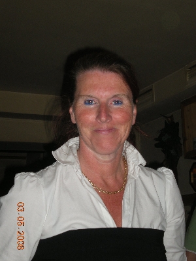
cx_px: 98
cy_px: 130
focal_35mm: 74
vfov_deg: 26.3
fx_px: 559
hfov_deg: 19.9
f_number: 4.6
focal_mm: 12.3
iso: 105
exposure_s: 1/120
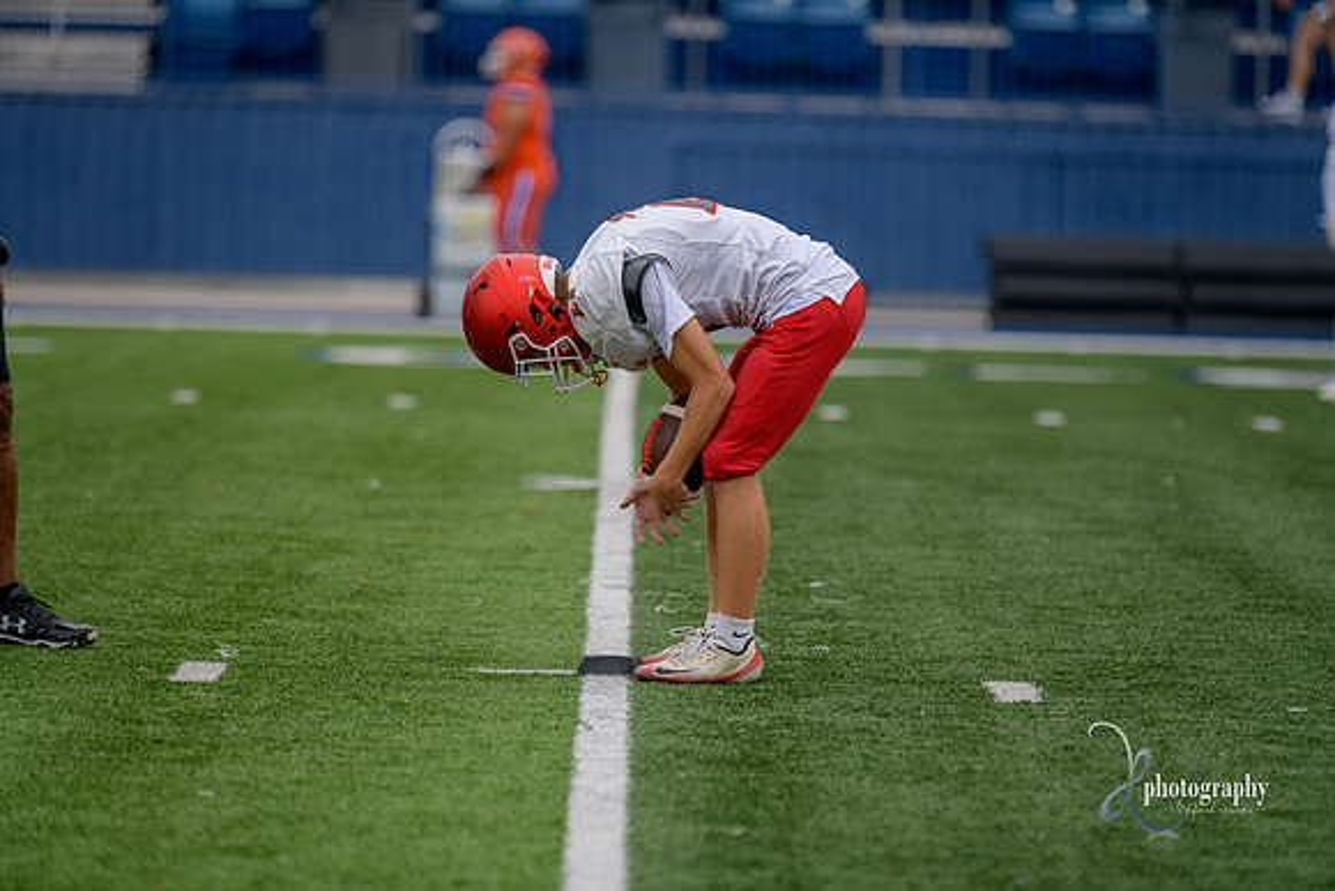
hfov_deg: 8.6
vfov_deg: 5.7
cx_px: 668
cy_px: 446
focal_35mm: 240
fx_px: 8902
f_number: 2.8
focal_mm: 240
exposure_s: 1/1250
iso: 80
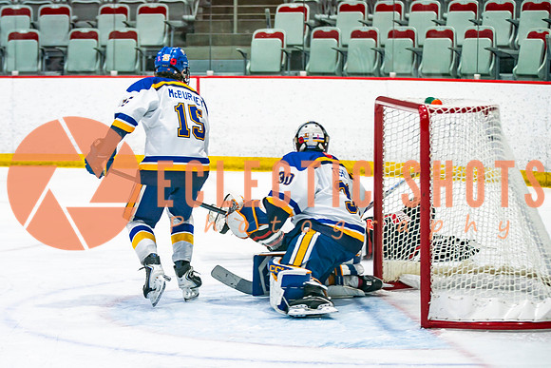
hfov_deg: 12.5
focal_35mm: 163
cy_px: 192
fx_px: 2499
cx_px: 131
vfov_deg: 8.4
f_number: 2.8
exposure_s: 1/640
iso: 400
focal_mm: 102
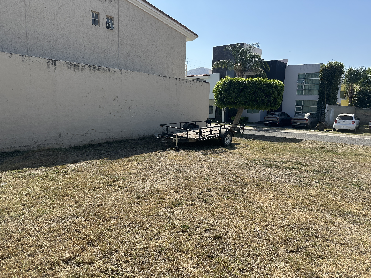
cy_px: 139
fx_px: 257
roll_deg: -1.9
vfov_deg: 56.8
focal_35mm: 24
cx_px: 186
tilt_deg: -7.0
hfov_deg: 71.6
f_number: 1.78
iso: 80
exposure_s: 1/3861
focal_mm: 6.86
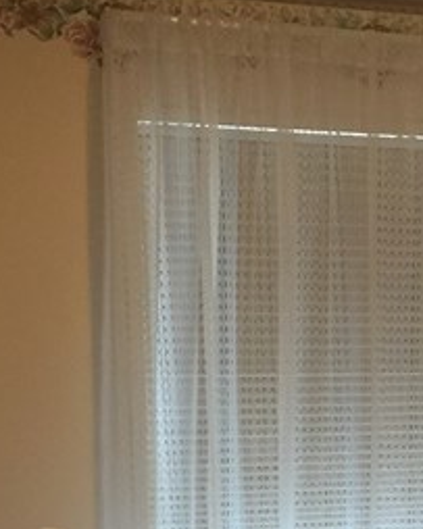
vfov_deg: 16.5
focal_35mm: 114
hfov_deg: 12.3
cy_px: 523
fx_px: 1785
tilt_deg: -7.6
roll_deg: -2.6
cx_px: 771
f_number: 2.2
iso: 64
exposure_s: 1/15
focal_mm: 4.15
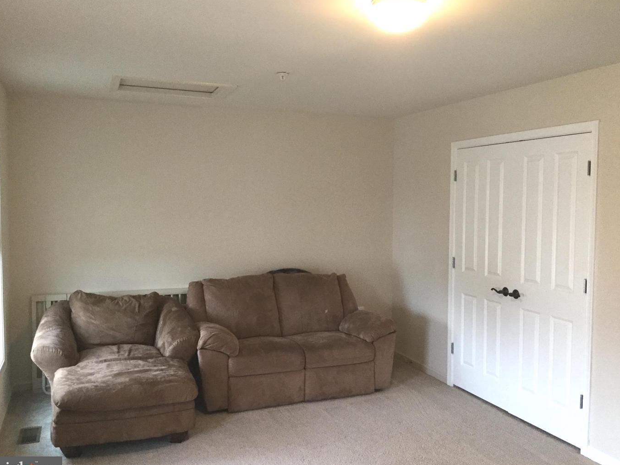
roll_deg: -0.4
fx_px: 591
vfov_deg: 43.0
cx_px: 312
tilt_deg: -7.4
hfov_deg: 55.3
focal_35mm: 33
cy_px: 235
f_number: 2.4
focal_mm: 3.3
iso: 125
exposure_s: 1/30
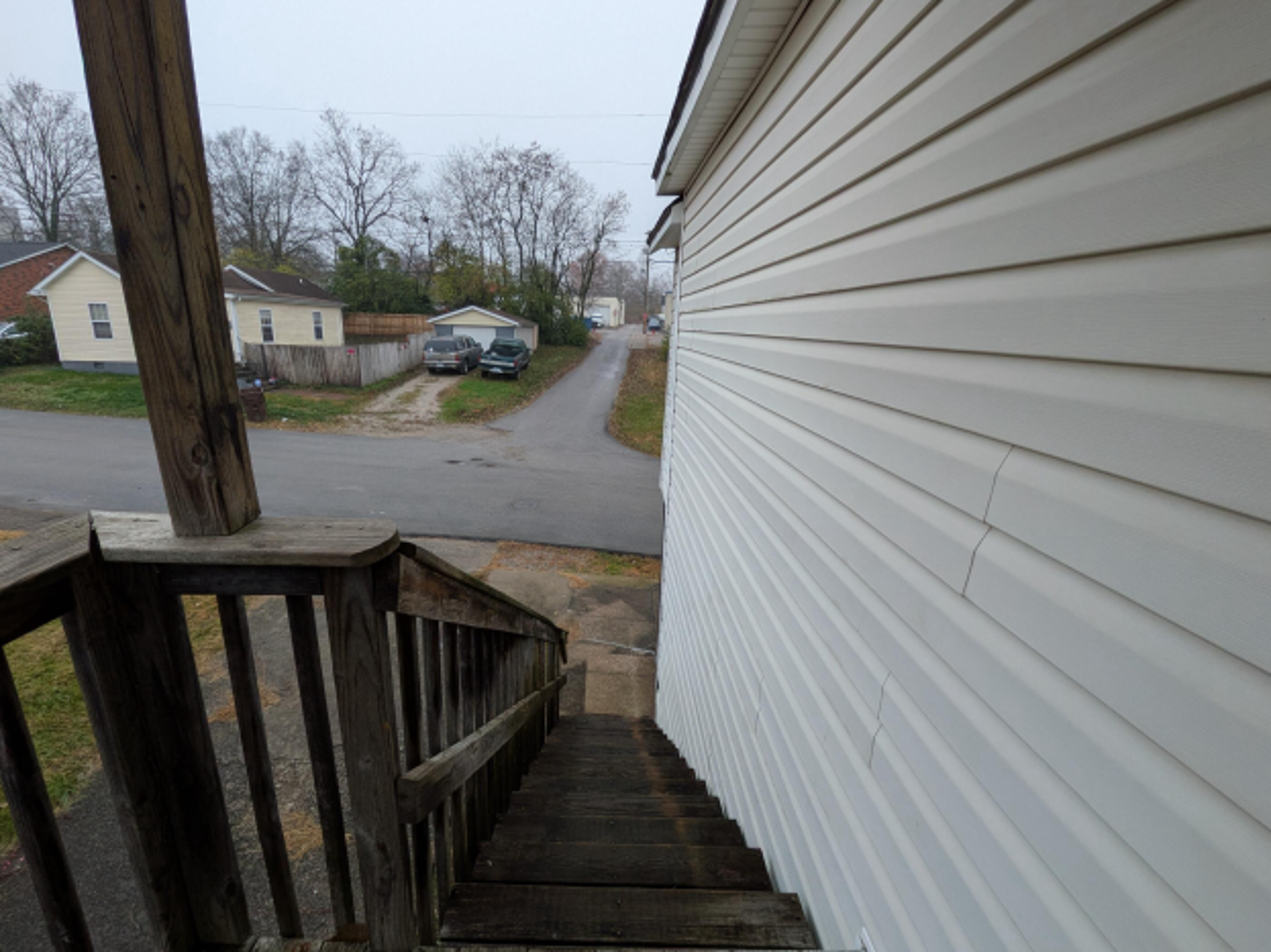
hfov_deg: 98.1
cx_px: 601
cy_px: 465
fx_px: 551
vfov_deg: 81.7
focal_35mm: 15
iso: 50
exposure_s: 1/271
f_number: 2.2
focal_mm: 1.83
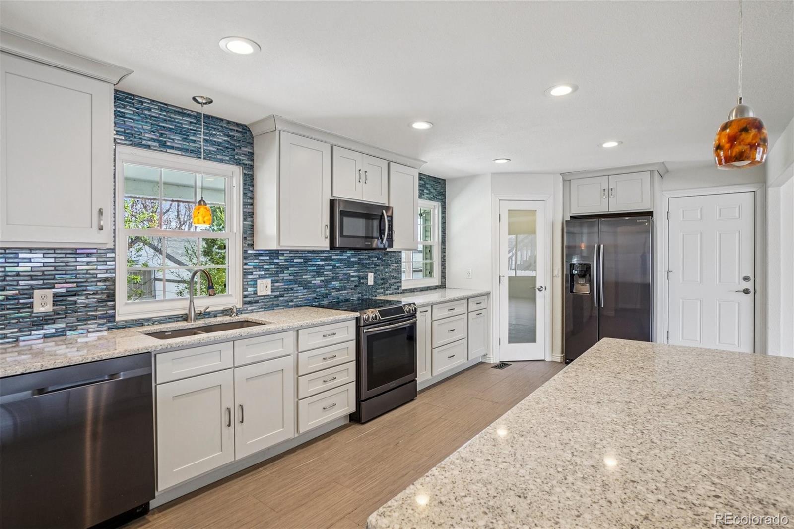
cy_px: 264
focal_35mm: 18
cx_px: 397
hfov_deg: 90.0
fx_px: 397
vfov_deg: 67.4
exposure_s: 1/15
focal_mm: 12
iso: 400
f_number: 8
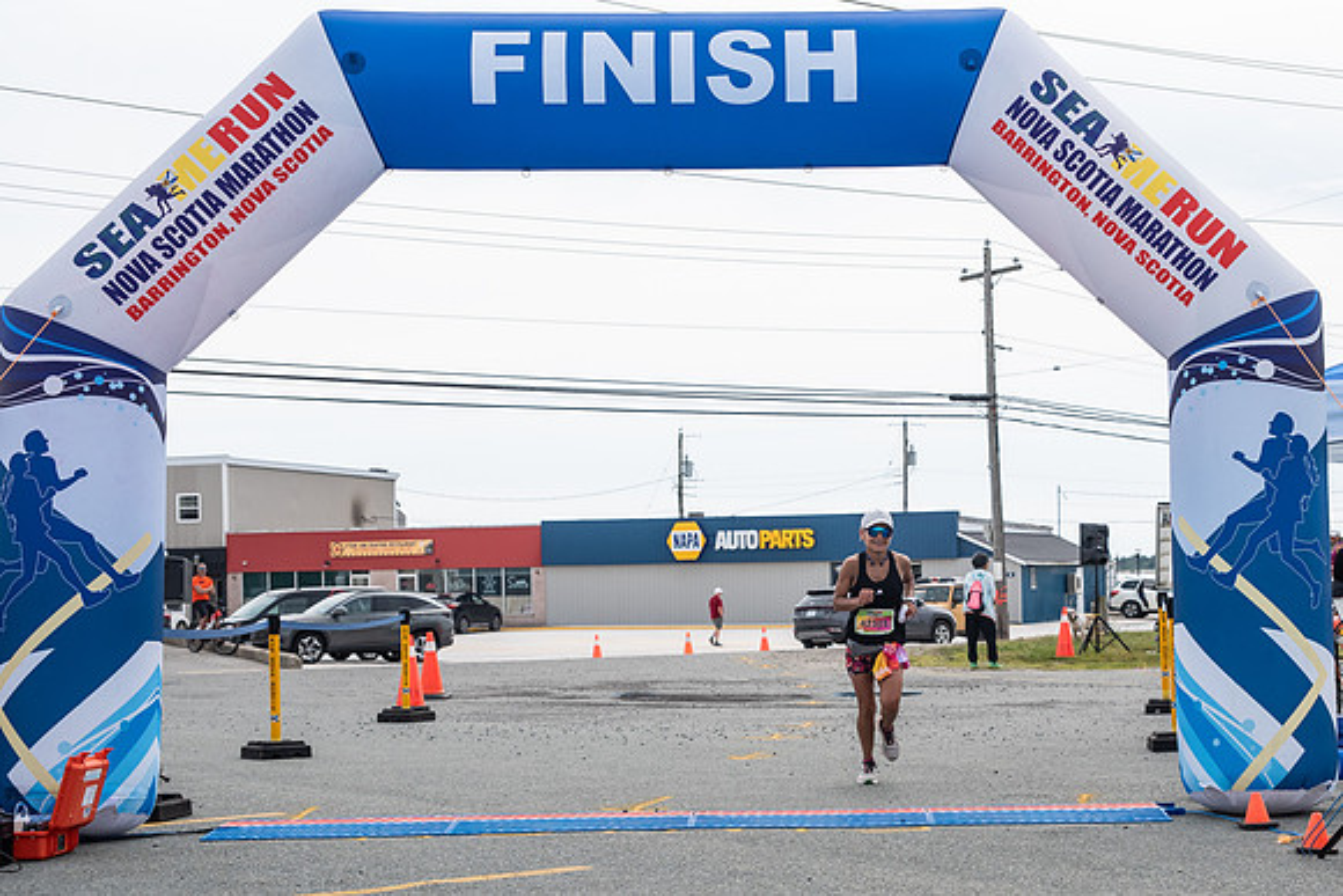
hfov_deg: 31.5
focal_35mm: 64
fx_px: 2372
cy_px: 565
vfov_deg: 21.3
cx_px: 847
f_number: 4
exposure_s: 1/4000
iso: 800
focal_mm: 48
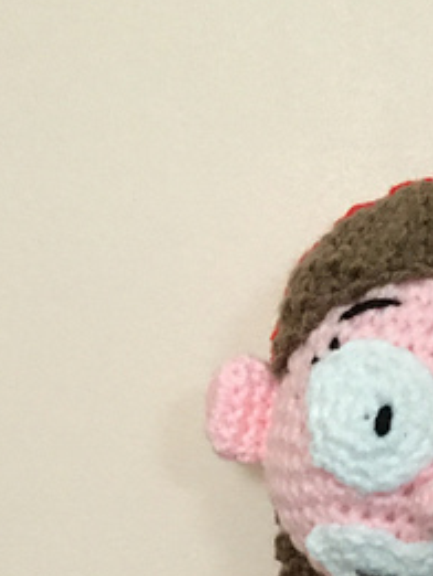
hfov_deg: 19.0
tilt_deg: -15.2
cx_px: 409
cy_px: 658
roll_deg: -0.7
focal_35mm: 76
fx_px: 1267
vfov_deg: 23.8
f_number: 2.4
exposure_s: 1/15
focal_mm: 3.3
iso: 640
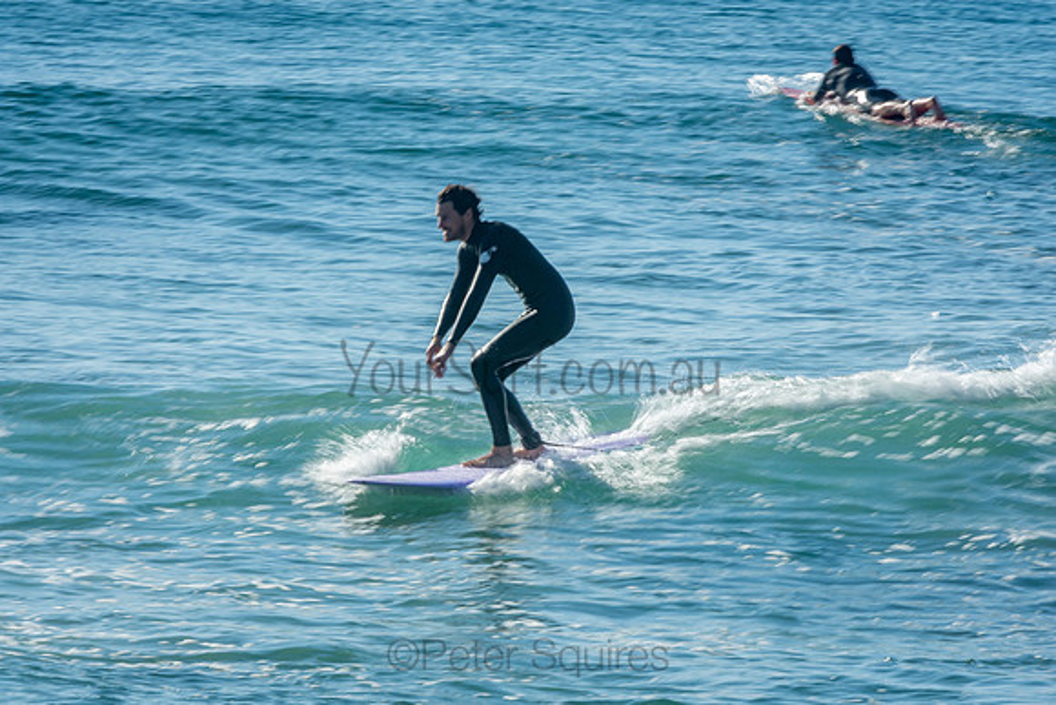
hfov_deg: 4.3
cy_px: 352
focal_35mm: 480
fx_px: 14083
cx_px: 528
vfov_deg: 2.9
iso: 100
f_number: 25
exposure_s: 1/30
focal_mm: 320
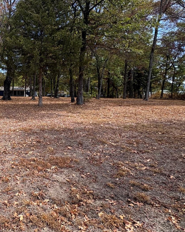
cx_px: -5
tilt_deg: +4.6
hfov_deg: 44.3
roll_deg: -0.7
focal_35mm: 27
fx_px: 185
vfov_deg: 64.0
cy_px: 109
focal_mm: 2.22
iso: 40
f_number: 2.2
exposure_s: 1/687
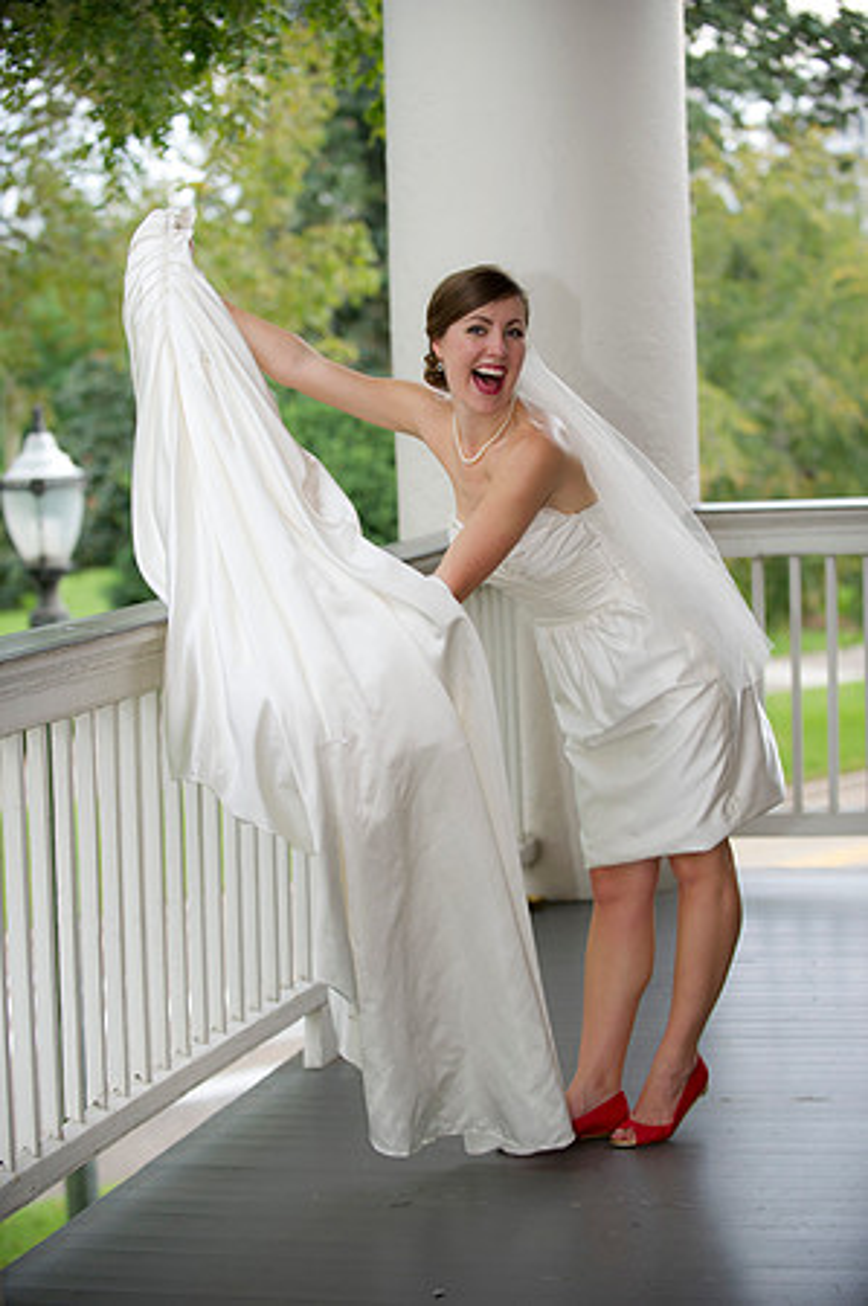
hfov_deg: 17.0
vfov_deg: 25.4
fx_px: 2900
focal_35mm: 80
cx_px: 434
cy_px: 653
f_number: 2.8
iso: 250
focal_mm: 80
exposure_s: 1/100
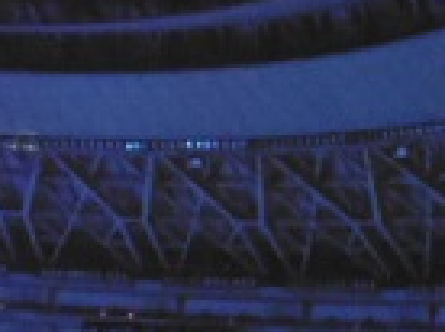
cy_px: 519
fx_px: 1463
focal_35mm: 114
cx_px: 345
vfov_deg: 12.3
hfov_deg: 17.2
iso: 1600
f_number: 3.3
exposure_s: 1/4
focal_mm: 6.3
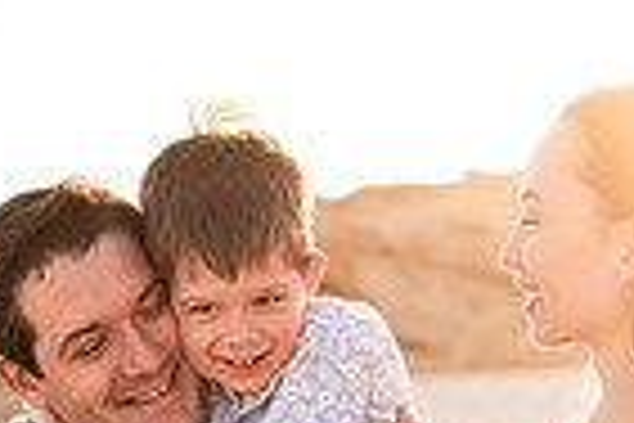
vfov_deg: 9.3
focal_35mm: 144
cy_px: 569
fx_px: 2536
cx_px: 229
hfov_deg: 14.2
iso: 100
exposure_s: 1/2500
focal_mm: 35
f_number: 1.8
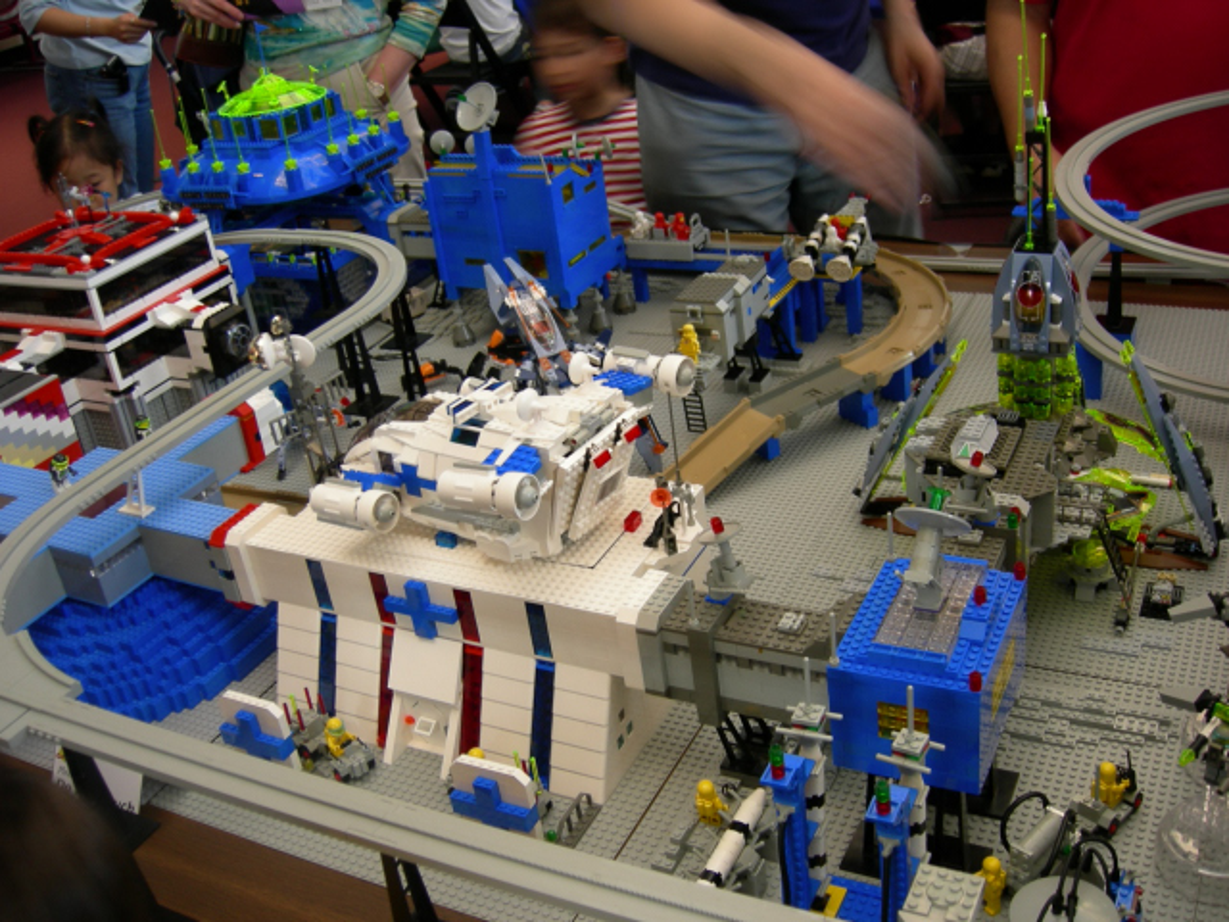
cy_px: 461
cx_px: 614
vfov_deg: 39.7
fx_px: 1278
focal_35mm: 36
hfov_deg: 51.4
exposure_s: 1/9
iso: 64
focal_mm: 7.5
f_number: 2.7
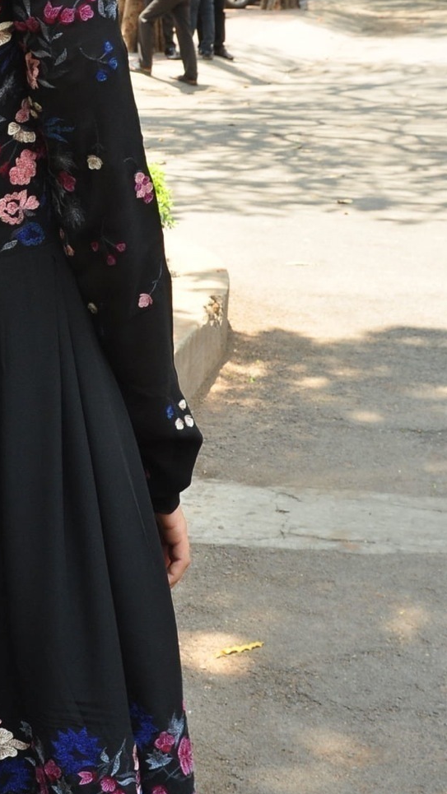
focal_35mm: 94
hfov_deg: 12.7
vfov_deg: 22.6
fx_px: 1980
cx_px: -11
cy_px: 264
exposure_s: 1/125
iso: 400
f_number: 9
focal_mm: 32
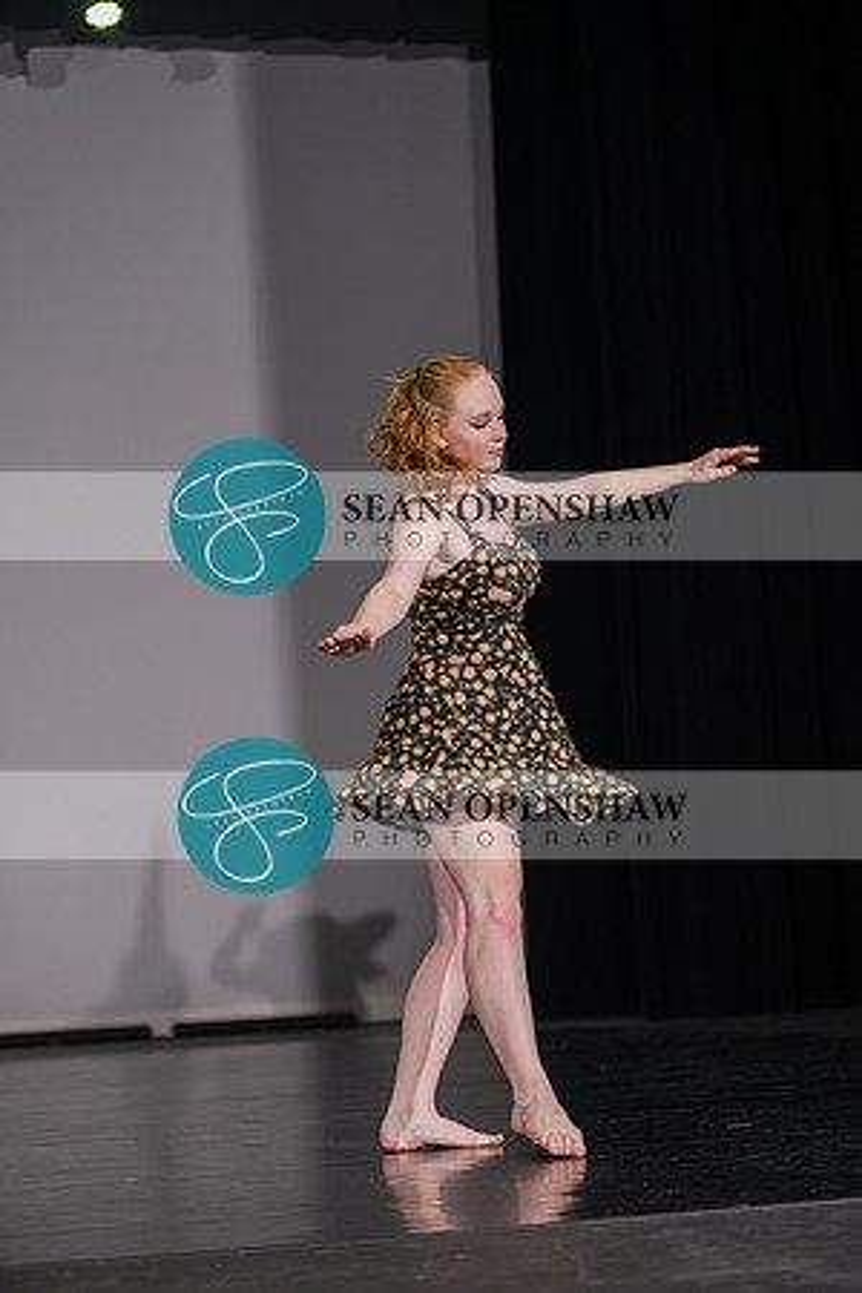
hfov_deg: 17.1
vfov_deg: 25.4
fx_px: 2873
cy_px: 646
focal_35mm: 80
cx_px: 431
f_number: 2.8
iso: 500
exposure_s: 1/500
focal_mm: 80
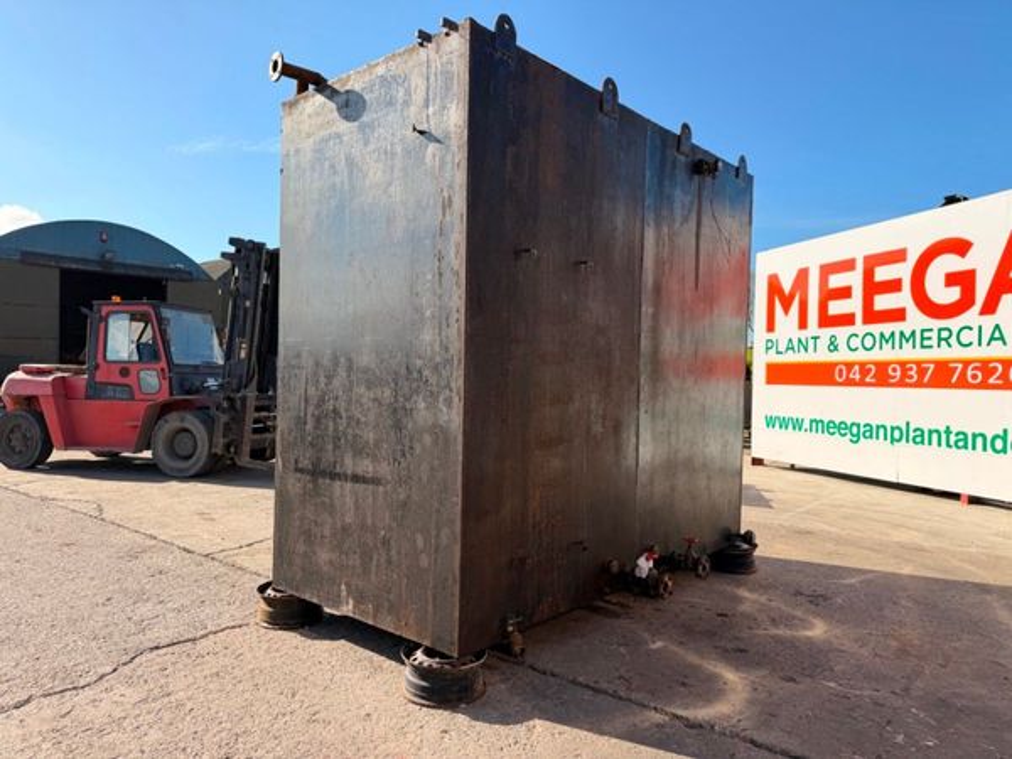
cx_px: 506
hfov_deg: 71.6
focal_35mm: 24
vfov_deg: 56.8
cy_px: 380
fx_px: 702
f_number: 1.78
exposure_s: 1/3584
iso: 80
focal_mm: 6.76
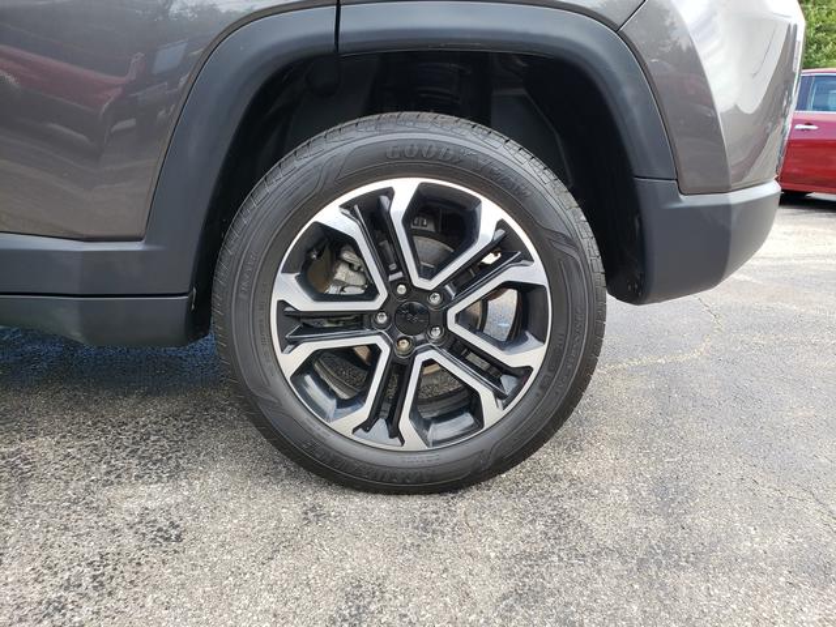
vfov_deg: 53.1
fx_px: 628
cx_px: 418
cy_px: 314
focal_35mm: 26
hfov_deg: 67.3
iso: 50
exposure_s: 1/154
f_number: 2.4
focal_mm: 4.3
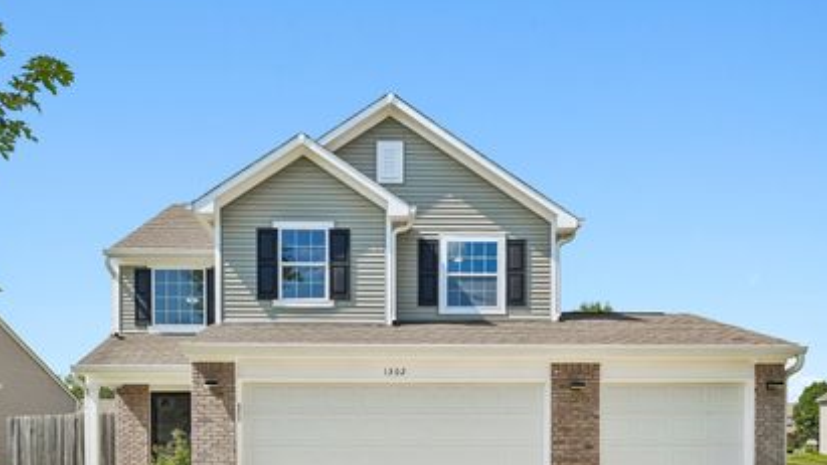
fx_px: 614
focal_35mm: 28
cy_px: 303
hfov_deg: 67.9
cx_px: 388
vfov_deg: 41.0
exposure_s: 1/320
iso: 100
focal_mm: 22
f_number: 8
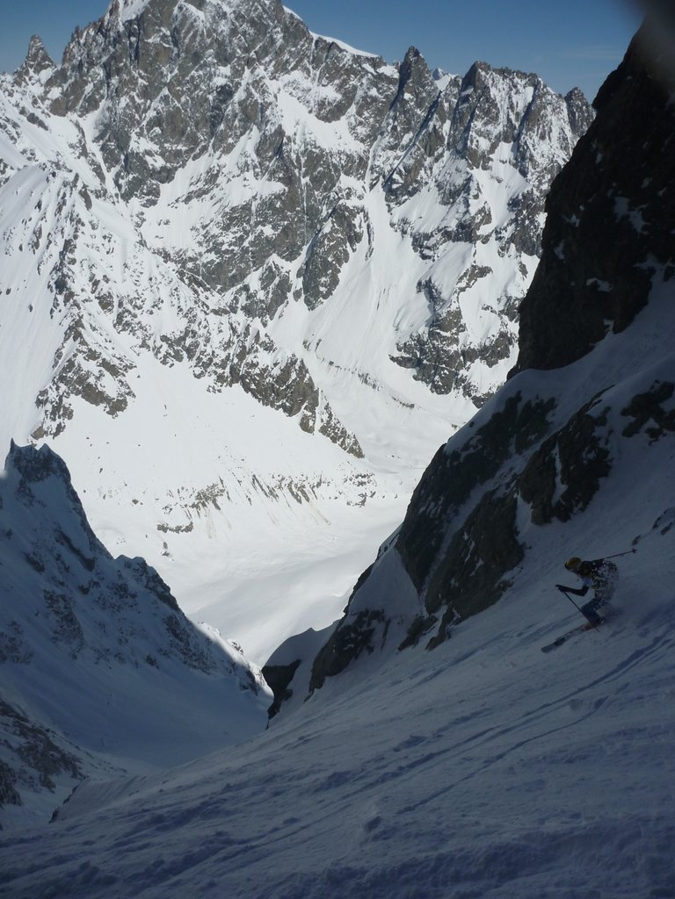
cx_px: 338
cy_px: 450
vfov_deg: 60.0
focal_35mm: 30
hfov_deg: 46.8
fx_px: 780
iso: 80
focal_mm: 4.9
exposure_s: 1/400
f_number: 10
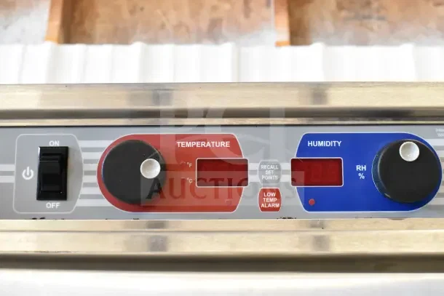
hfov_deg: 43.6
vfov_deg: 29.9
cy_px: 148
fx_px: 555
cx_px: 222
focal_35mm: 45
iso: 6400
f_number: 6.3
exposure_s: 1/125
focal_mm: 30
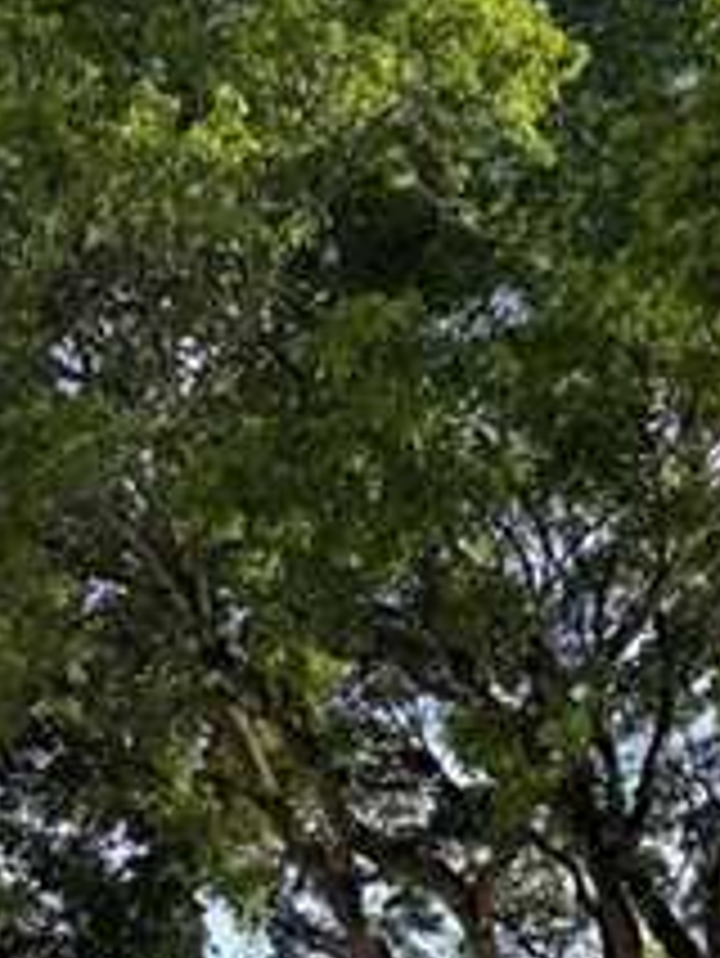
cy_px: 1228
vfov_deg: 15.6
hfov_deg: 12.3
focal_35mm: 120
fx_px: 3325
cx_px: 135
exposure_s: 1/1689
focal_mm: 6.76
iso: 80
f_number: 1.78
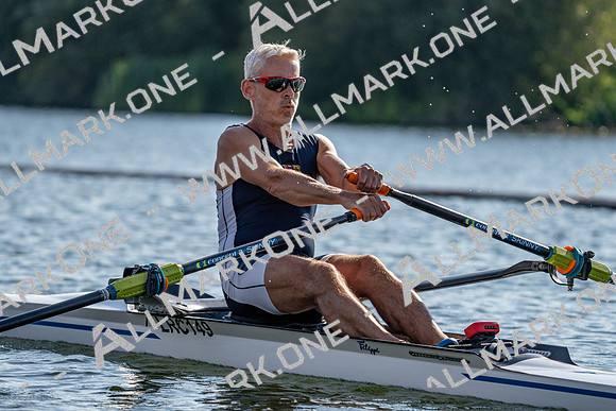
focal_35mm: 280
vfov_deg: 4.9
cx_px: 308
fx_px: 4792
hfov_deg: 7.4
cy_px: 206
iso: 200
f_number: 5.6
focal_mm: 280
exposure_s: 1/1600
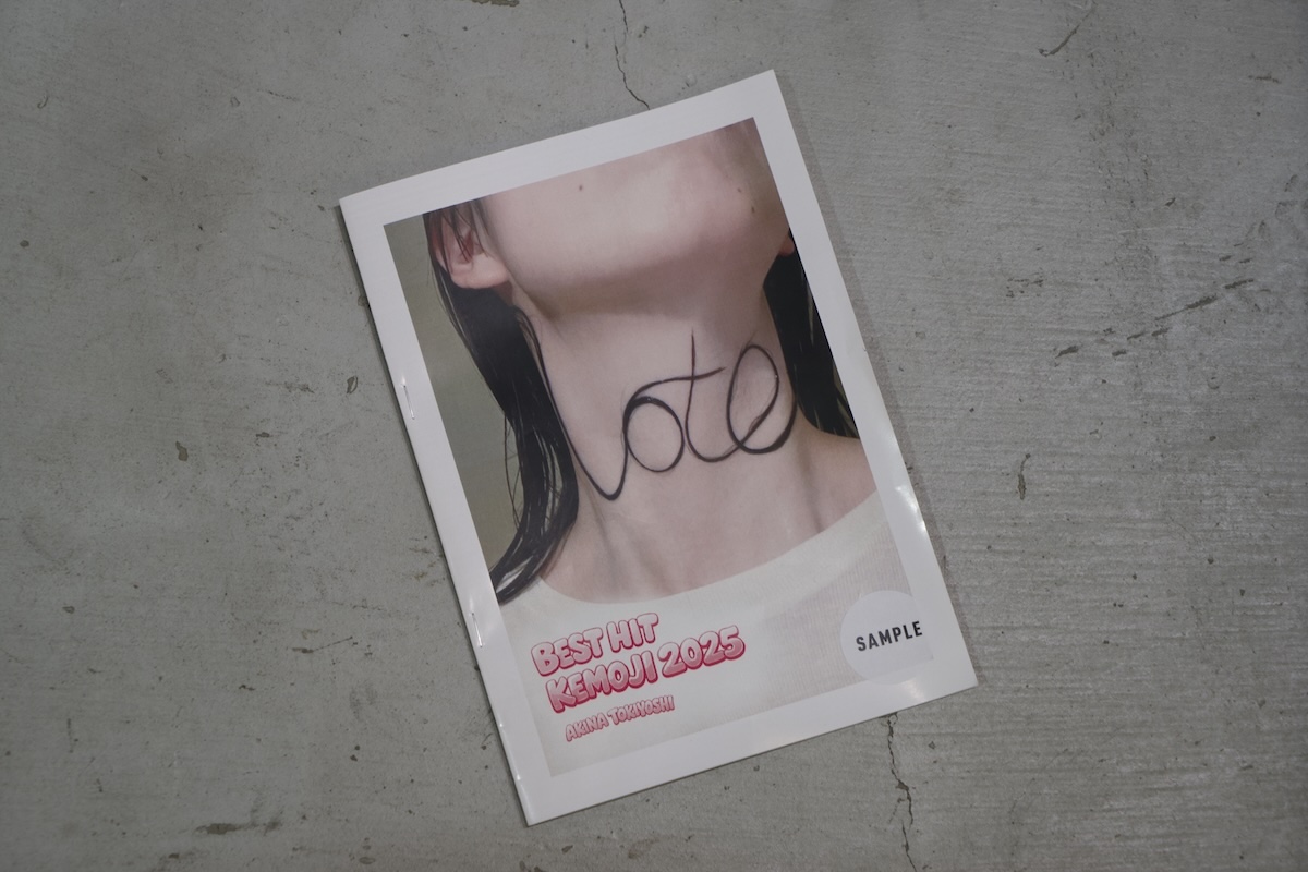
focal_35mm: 70
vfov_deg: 19.5
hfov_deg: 28.8
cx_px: 654
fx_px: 2543
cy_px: 436
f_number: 7.1
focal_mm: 70
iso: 800
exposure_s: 1/60
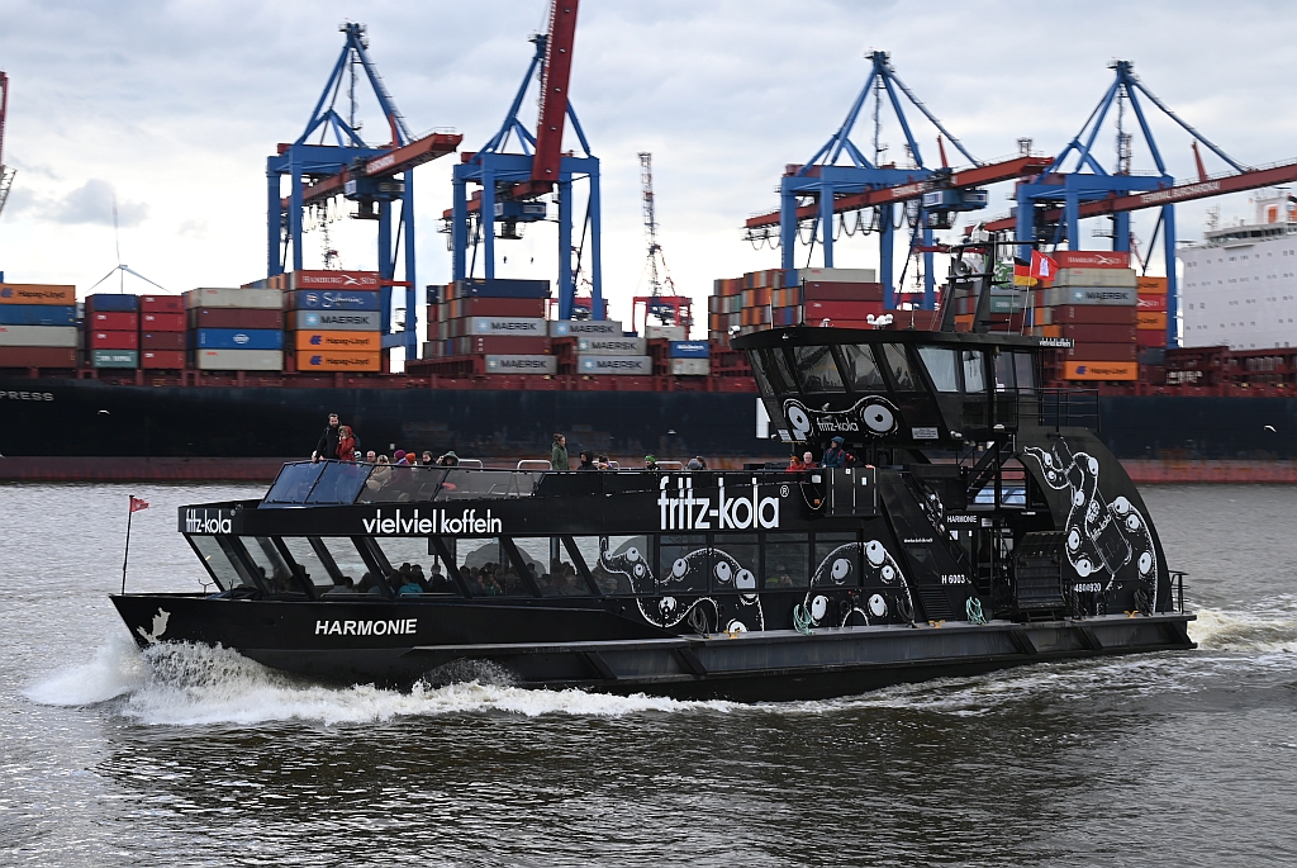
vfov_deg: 24.7
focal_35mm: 55
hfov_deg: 36.2
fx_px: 1983
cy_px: 434
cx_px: 648
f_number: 5.6
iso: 100
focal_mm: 55
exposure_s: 1/100
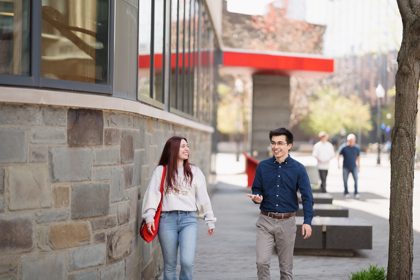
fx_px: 992
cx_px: 210
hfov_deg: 23.9
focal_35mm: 85
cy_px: 140
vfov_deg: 16.1
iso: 100
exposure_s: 1/1000
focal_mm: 85
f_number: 1.4
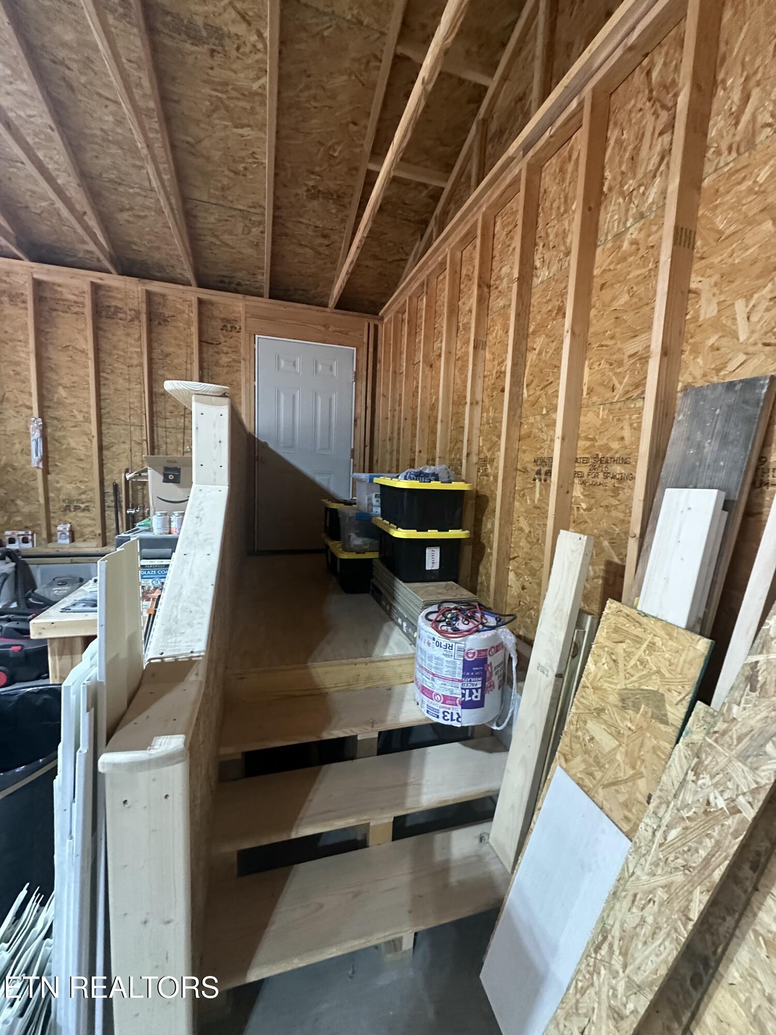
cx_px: 388
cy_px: 518
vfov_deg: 102.1
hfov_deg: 85.7
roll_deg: -1.7
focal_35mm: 14
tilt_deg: -5.2
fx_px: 418
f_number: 2.2
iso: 640
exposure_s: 1/60
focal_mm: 2.22
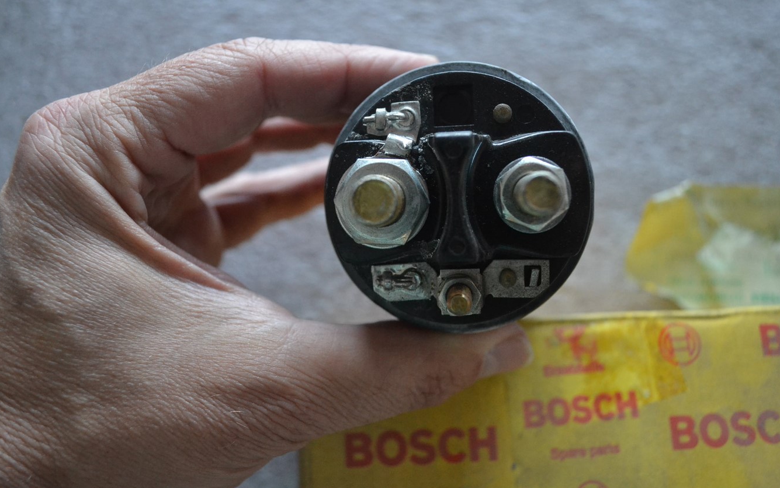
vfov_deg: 37.3
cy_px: 235
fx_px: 723
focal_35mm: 34
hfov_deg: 56.7
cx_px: 391
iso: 2000
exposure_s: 1/60
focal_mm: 22
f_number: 4
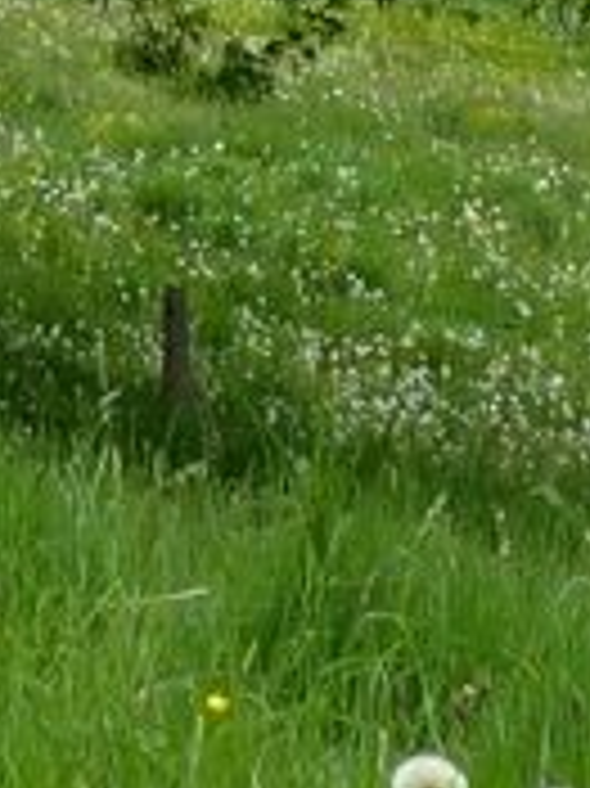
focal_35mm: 199
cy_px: -1549
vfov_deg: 8.4
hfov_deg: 7.4
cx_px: -99
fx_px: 4528
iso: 100
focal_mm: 5.2
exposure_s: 1/400
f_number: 4
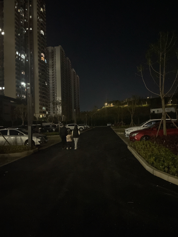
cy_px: 118
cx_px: 89
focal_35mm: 26
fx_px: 178
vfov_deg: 67.3
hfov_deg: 53.1
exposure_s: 1/15
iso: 6400
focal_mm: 4.2
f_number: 1.6
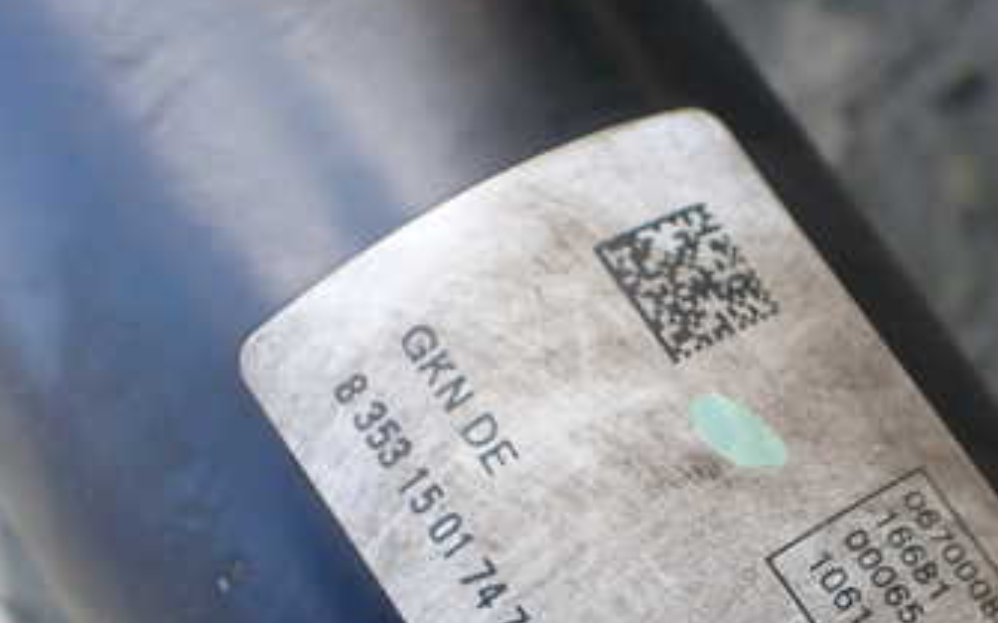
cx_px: 772
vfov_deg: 22.1
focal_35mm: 57
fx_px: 1550
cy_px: 587
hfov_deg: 34.8
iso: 100
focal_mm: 5.4
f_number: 2.3
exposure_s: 1/200
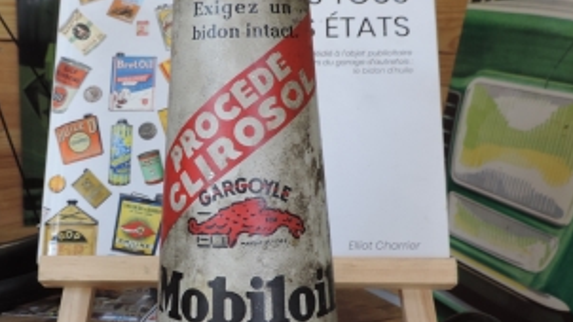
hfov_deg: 39.7
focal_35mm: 52
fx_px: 790
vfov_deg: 23.1
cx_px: 228
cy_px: 178
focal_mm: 4.3
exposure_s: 1/30
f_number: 3
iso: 90
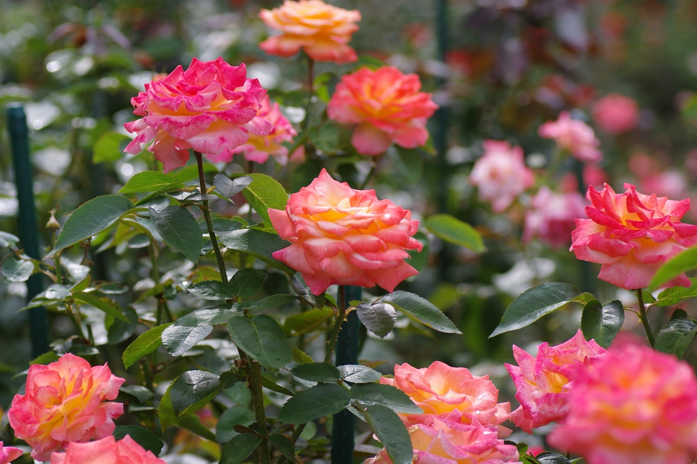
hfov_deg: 15.2
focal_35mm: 135
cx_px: 348
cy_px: 232
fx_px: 2612
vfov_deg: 10.1
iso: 100
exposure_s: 1/500
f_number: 4
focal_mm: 90
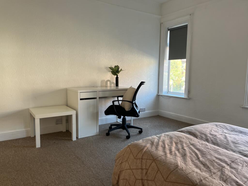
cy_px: 93
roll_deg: -1.7
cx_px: 124
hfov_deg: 67.3
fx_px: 186
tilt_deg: -5.7
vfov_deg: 53.1
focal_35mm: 26
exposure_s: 1/121
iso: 100
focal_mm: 5.1
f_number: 1.6
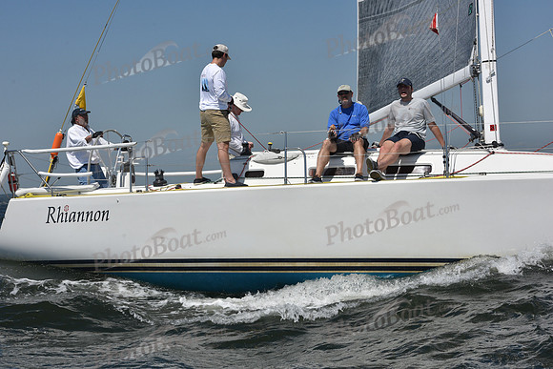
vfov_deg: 16.1
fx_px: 1306
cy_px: 184
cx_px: 276
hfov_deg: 23.9
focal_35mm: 85
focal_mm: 85
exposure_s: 1/1250
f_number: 11
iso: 250
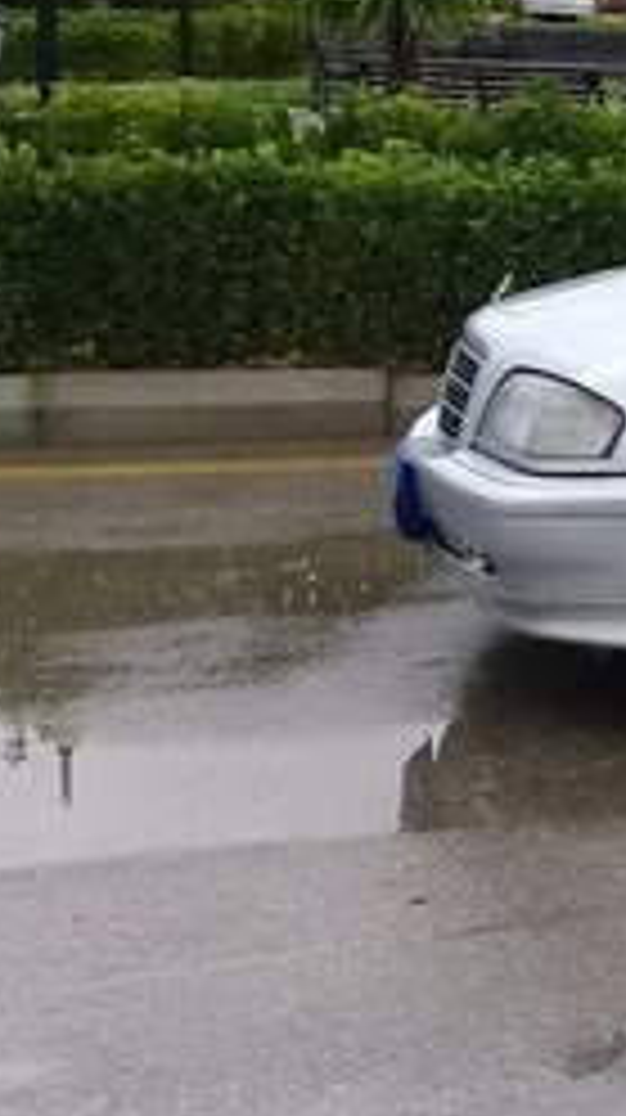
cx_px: 1342
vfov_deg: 23.5
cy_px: 326
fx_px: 2663
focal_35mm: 90
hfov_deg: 11.7
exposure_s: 1/131
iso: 50
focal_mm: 3.3
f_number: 2.2
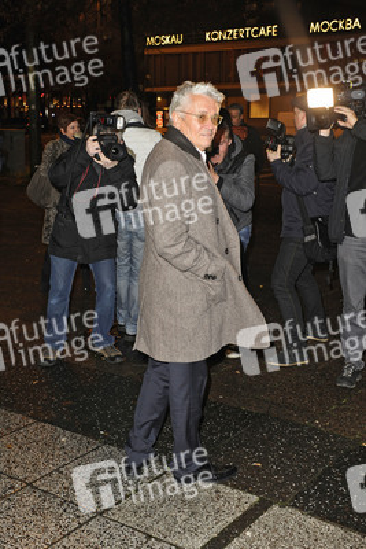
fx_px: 579
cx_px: 183
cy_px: 274
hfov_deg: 35.1
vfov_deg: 50.7
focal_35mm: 38
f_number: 5.6
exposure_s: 1/30
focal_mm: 38
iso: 1000
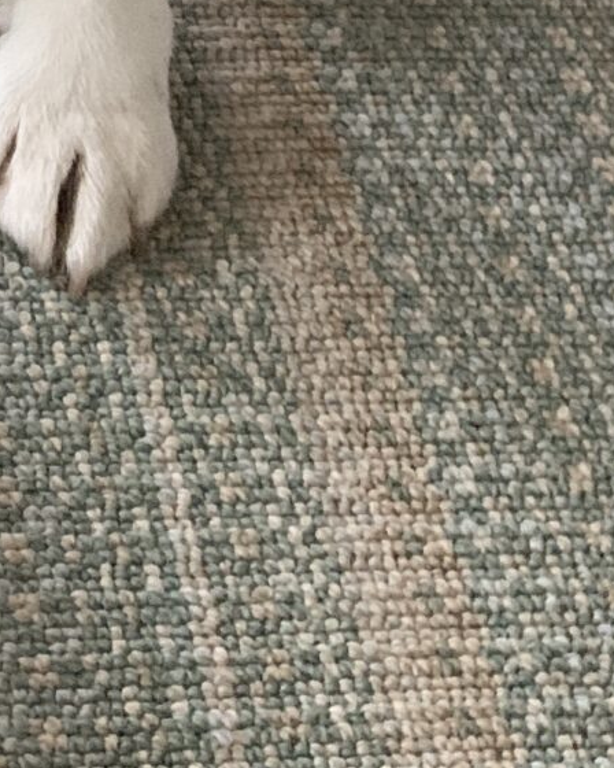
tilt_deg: -49.2
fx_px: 2635
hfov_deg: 12.6
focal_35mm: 116
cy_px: -303
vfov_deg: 15.6
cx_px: -333
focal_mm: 4.25
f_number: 1.8
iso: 500
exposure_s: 1/30
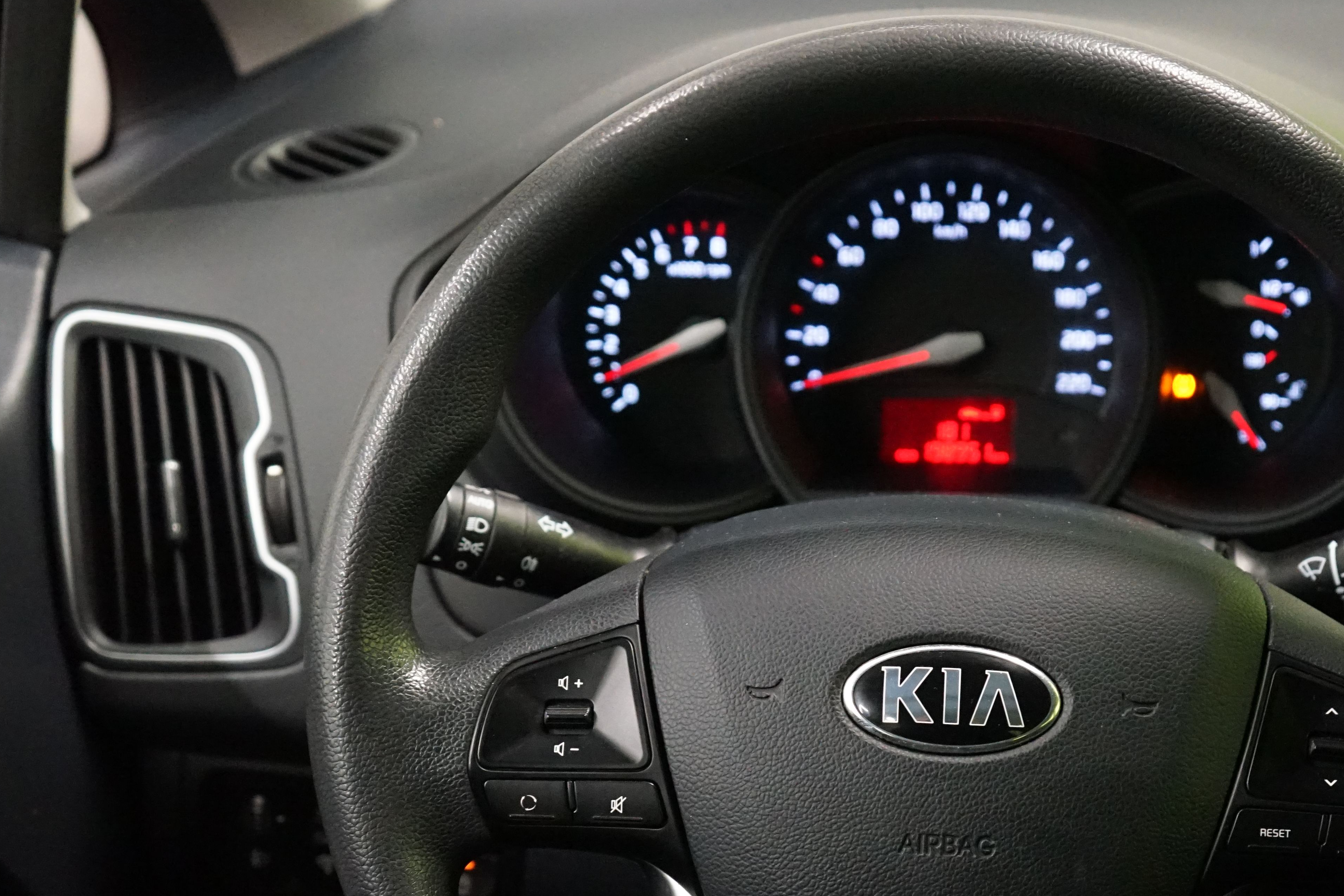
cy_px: 639
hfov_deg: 31.2
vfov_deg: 21.1
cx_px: 888
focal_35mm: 64
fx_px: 2389
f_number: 4.5
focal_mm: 41
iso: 6400
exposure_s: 1/50
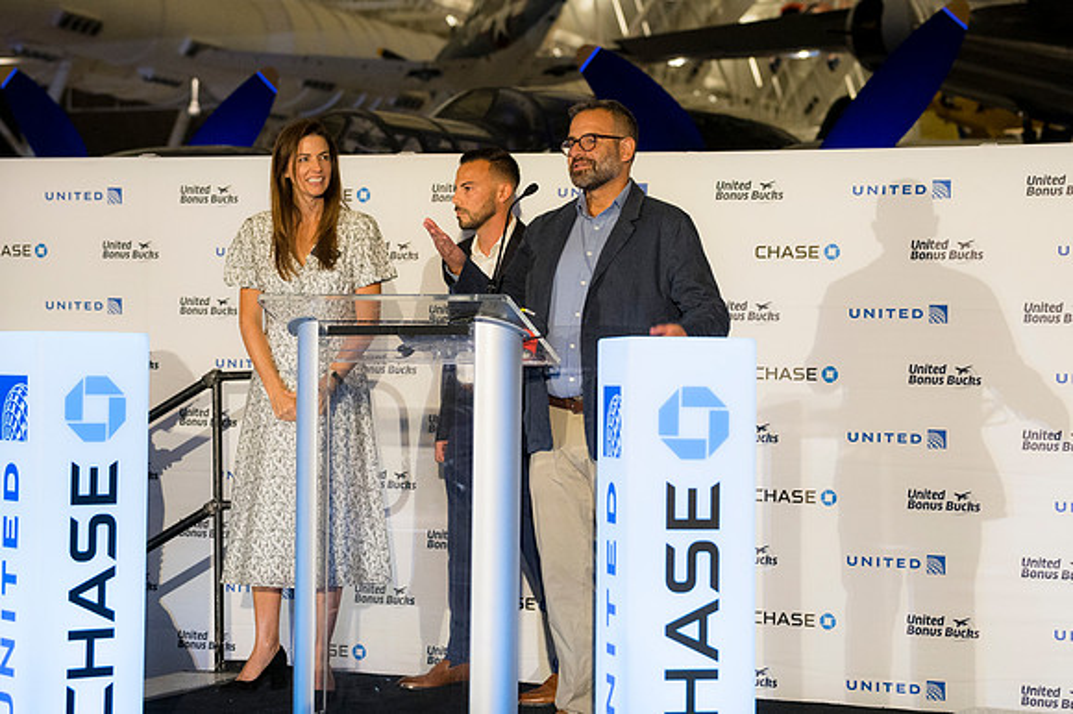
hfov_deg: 26.0
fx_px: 2323
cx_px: 536
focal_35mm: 78
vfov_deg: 17.5
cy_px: 357
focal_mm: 52
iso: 1100
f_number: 2.8
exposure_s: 1/200
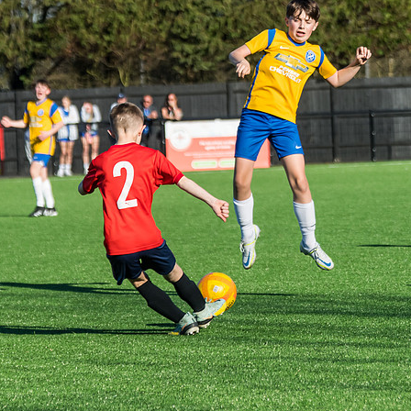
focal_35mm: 262
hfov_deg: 6.7
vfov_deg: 6.7
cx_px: 203
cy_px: 241
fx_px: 3519
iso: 400
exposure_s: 1/2500
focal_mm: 116
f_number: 4.5
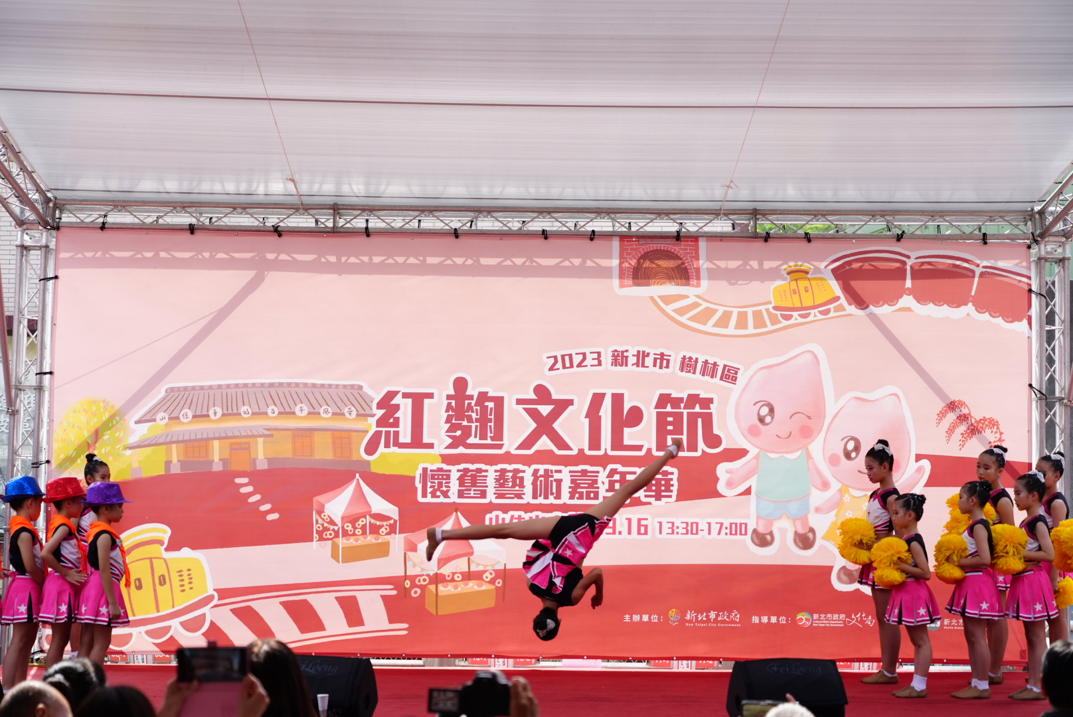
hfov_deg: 35.0
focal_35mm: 57
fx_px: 1700
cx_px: 536
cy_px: 358
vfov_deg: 23.8
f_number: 4
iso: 320
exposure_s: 1/640
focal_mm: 57
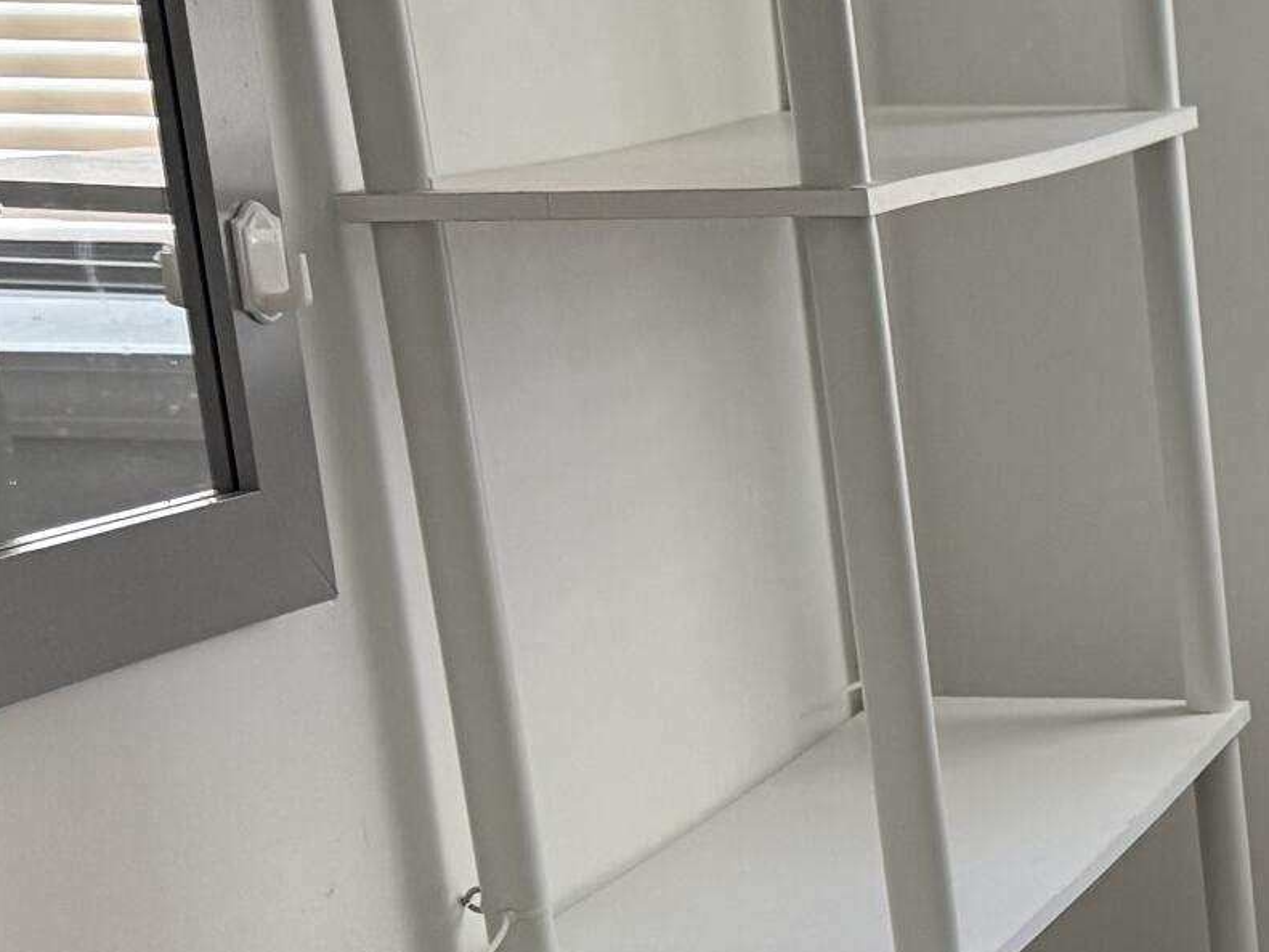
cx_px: 1938
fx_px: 3335
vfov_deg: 15.4
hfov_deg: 18.8
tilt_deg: -19.6
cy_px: 1254
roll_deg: -0.4
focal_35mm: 91
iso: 250
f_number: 1.78
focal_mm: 6.76
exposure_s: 1/60
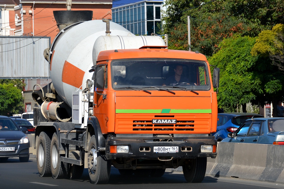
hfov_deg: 13.0
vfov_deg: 8.7
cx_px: 142
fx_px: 1242
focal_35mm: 158
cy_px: 94
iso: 400
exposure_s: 1/1600
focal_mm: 105
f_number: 7.1
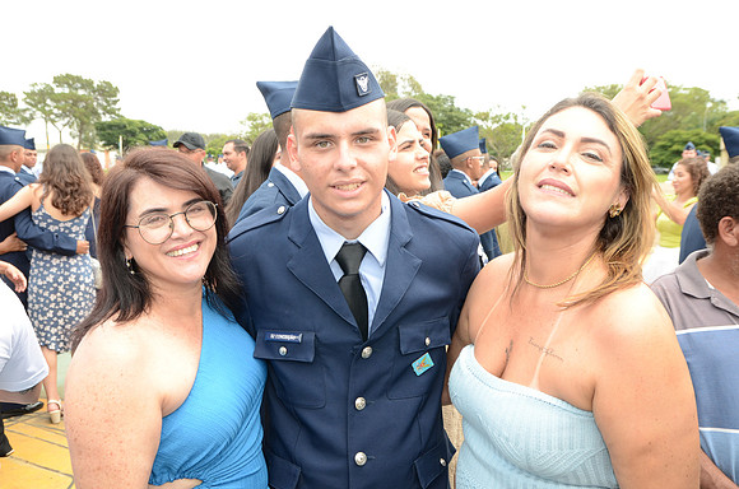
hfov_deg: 57.3
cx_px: 370
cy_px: 244
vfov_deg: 39.8
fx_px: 676
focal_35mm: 33
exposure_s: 1/250
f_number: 6.3
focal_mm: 22
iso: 320
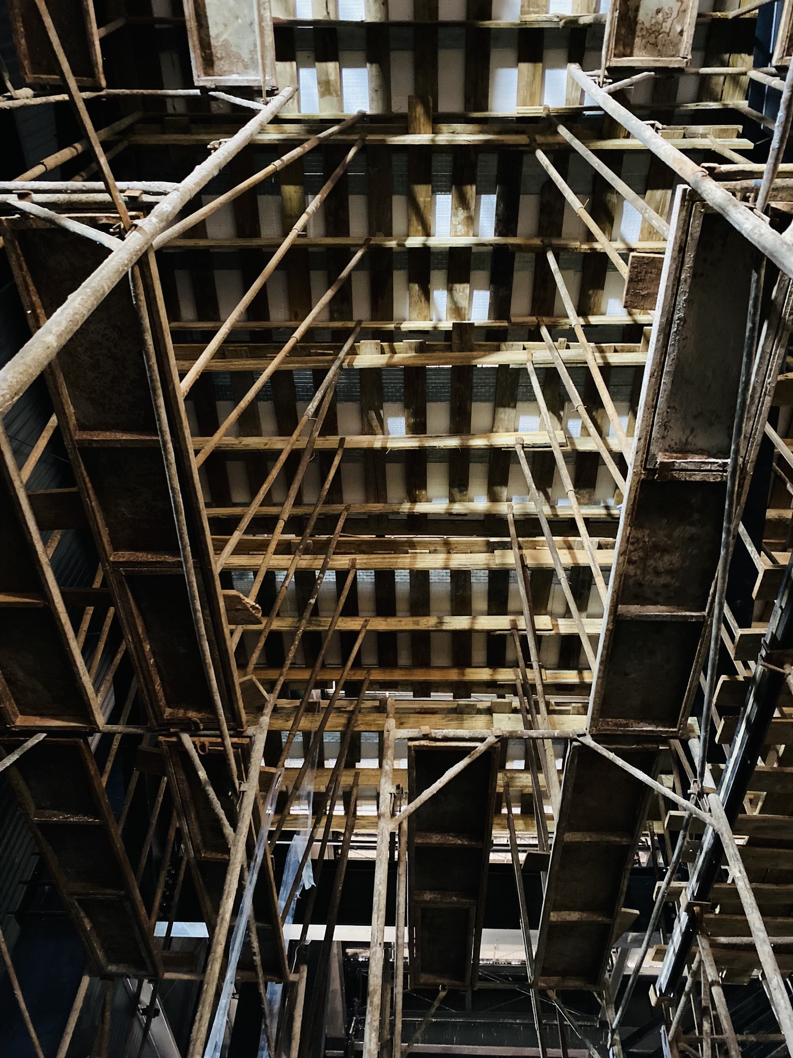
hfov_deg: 53.1
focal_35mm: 26
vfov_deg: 67.3
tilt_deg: +54.2
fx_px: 794
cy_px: 529
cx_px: 396
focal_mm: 4.25
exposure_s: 1/24
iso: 1000
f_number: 1.8
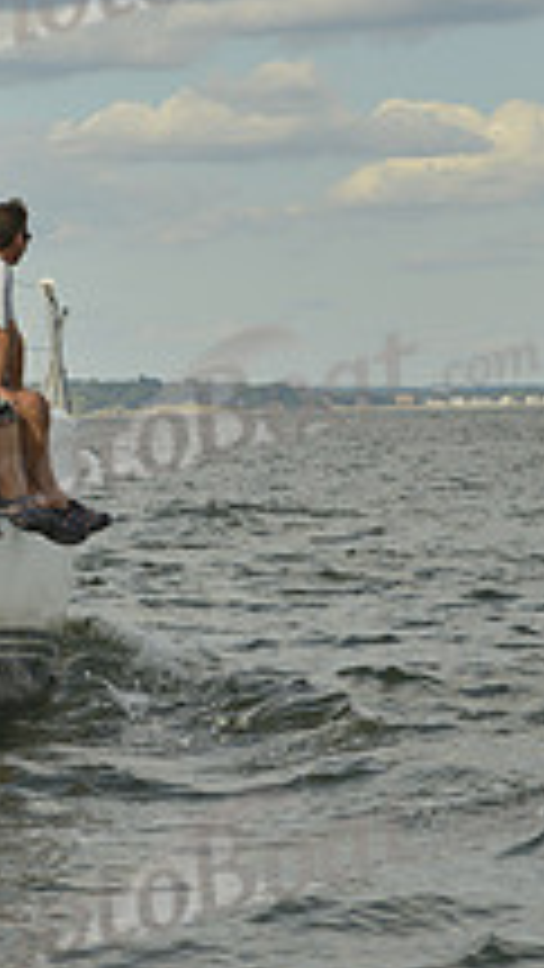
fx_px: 5076
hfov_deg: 6.1
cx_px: -324
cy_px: 250
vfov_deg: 10.9
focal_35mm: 198
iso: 200
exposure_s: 1/1000
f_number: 7.1
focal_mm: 70
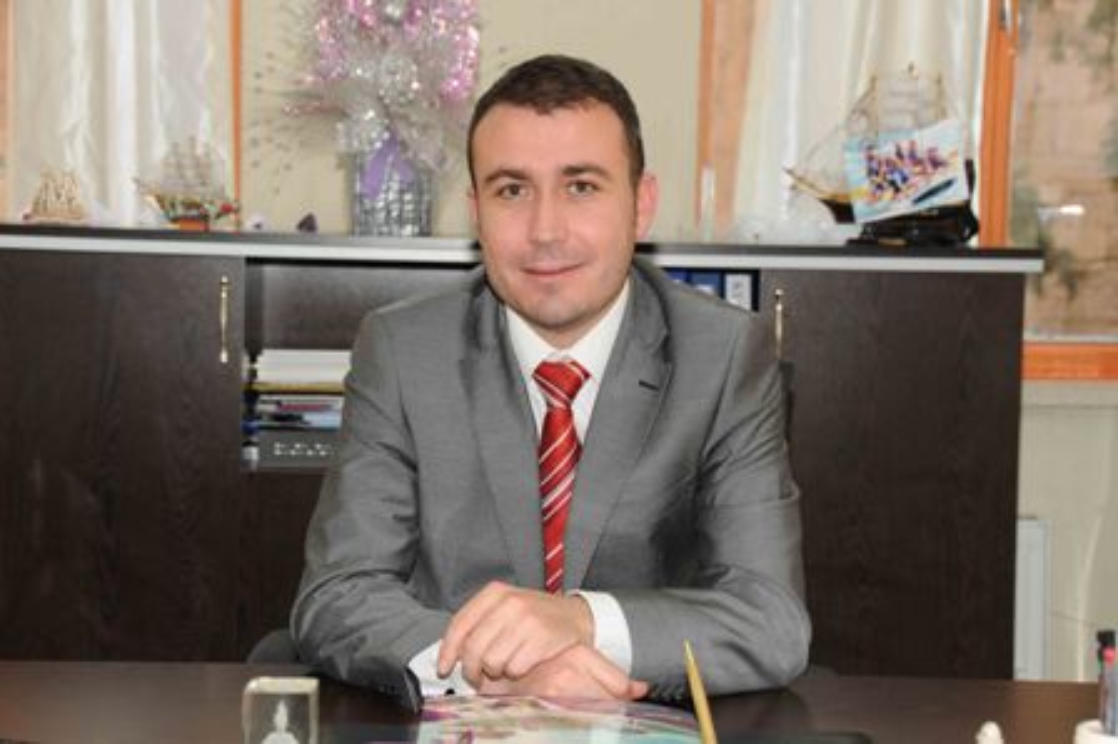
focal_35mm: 78
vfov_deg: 17.5
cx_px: 559
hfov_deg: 26.0
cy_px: 372
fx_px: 2420
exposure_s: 1/60
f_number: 6.3
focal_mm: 52
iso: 500
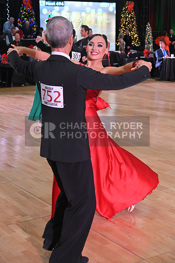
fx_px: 481
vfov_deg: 30.5
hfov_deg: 20.6
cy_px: 132
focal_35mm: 66
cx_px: 88
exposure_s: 1/320
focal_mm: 66
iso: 2500
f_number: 5
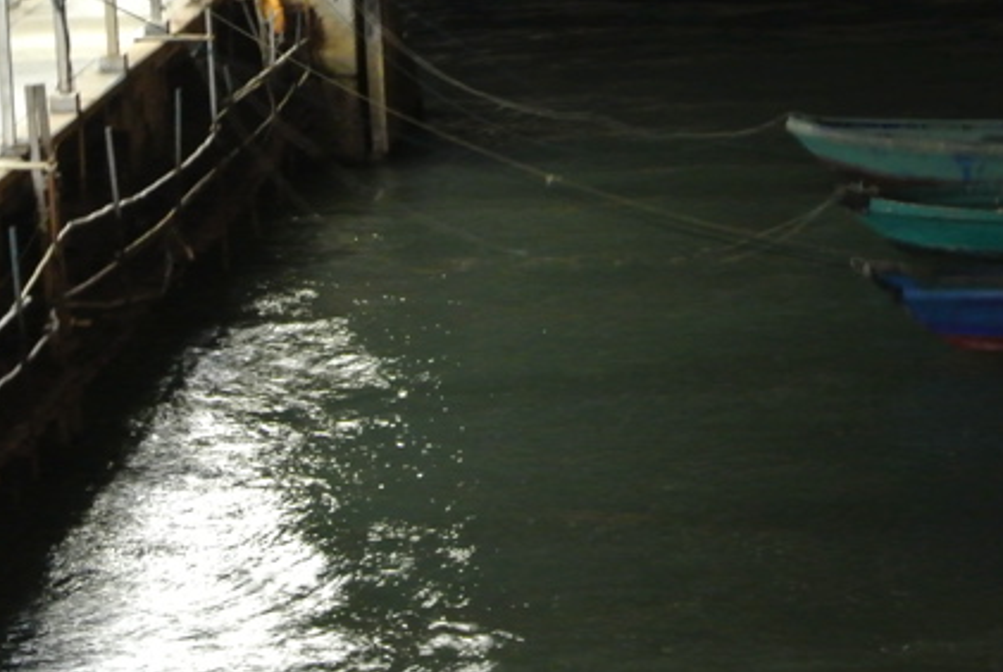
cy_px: 98
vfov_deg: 7.9
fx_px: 4827
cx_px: 735
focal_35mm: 173
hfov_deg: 11.8
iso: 1600
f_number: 5.6
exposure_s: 1/2.5
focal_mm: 30
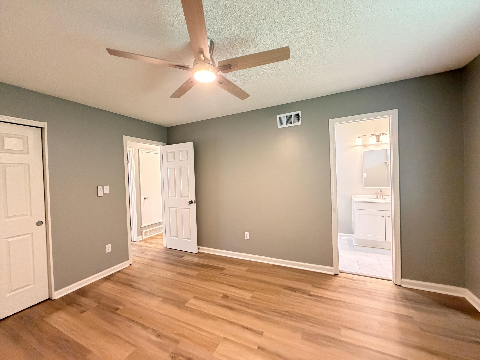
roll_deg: +2.7
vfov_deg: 85.7
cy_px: 180
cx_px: 240
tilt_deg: -1.5
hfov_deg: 102.1
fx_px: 194
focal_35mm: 14
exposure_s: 1/60
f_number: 2.2
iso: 800
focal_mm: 2.22
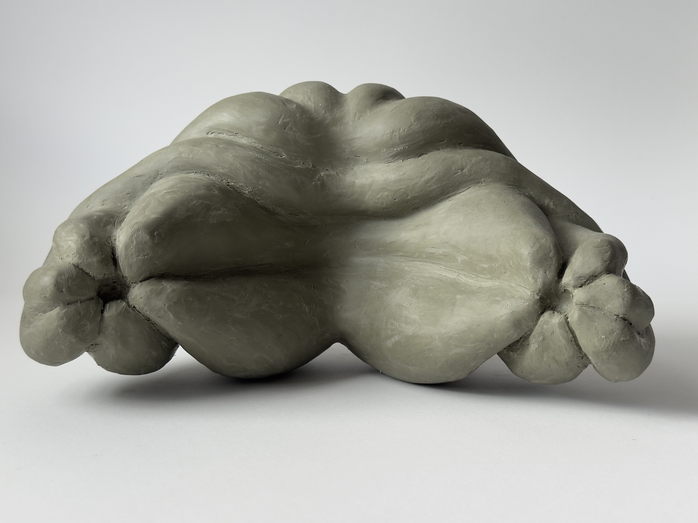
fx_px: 968
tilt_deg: -6.1
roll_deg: +0.2
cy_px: 262
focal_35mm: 48
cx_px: 349
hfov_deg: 39.7
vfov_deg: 30.3
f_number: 1.78
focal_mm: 6.76
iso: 50
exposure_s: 1/121
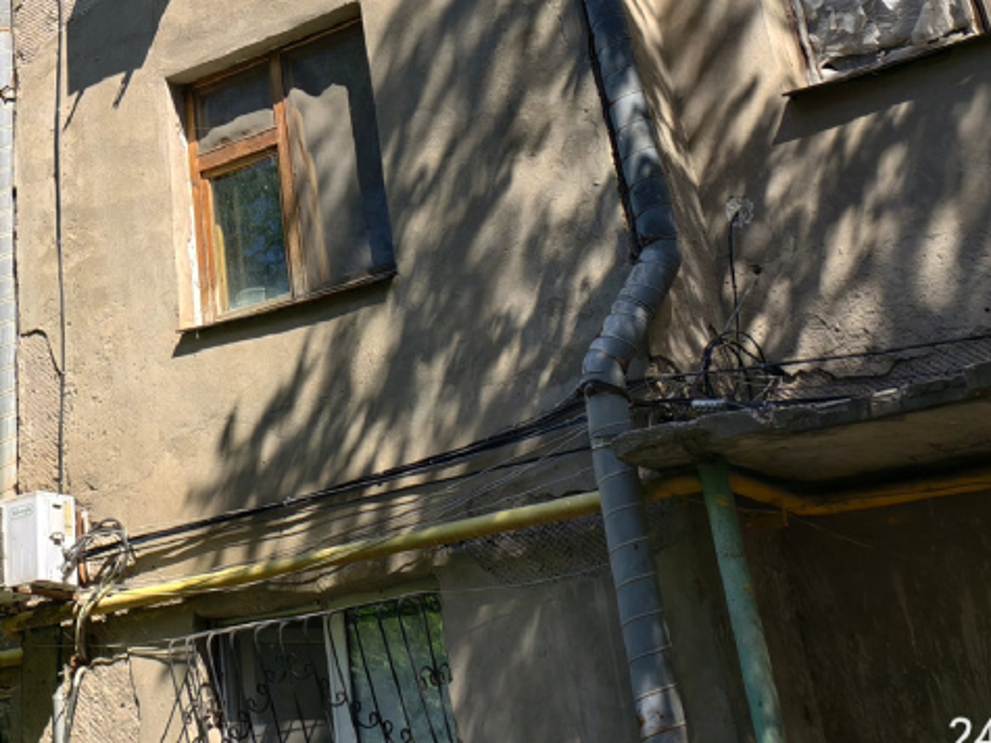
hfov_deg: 29.0
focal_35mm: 63
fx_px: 1803
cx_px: 27
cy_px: -193
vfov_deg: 21.3
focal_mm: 6.54
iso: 72
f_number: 1.57
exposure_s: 1/1330
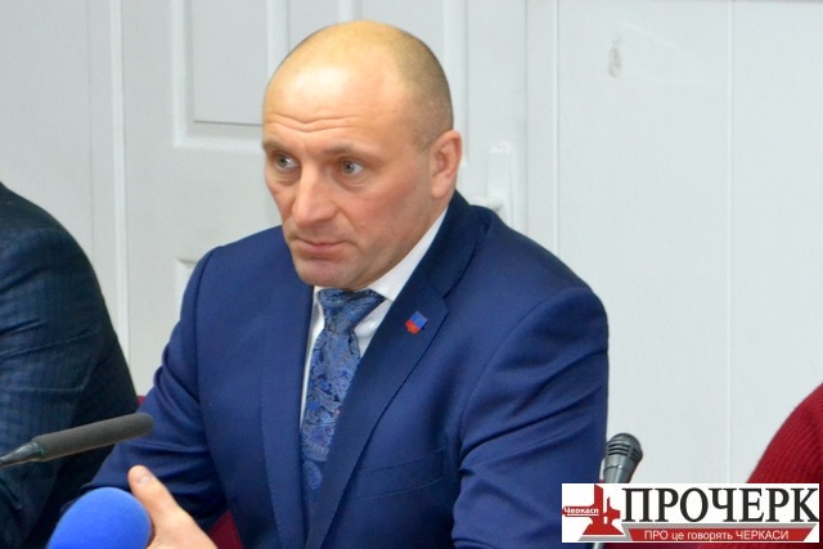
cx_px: 412
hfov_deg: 24.6
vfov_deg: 16.6
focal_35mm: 82
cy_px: 274
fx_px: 1886
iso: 2500
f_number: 5.6
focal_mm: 55
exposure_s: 1/60
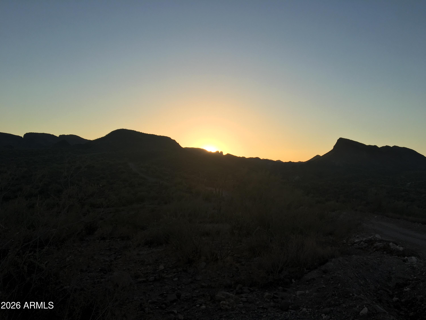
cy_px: 160
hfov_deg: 61.7
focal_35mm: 29
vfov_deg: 48.2
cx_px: 213
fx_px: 357
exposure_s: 1/1099
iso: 25
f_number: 2.2
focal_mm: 4.15
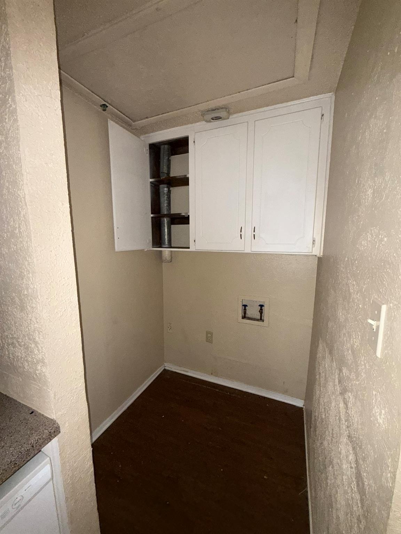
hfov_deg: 85.7
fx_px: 216
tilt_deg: -8.0
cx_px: 200
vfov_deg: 102.1
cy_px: 267
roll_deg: -0.6
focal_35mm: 14
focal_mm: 2.22
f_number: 2.2
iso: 200
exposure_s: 1/40
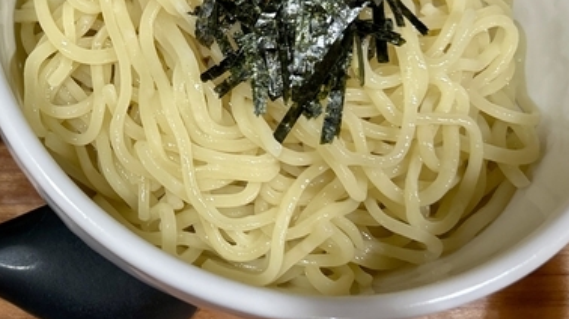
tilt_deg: -69.7
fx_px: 905
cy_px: 35
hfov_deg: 33.2
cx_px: 60
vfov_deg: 19.6
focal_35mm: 60
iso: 125
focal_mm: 5.7
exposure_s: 1/50
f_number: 1.5
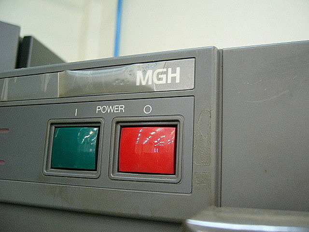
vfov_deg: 40.7
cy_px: 116
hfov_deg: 52.6
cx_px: 154
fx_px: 312
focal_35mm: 35
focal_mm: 5.8
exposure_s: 1/10
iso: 150
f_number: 2.8
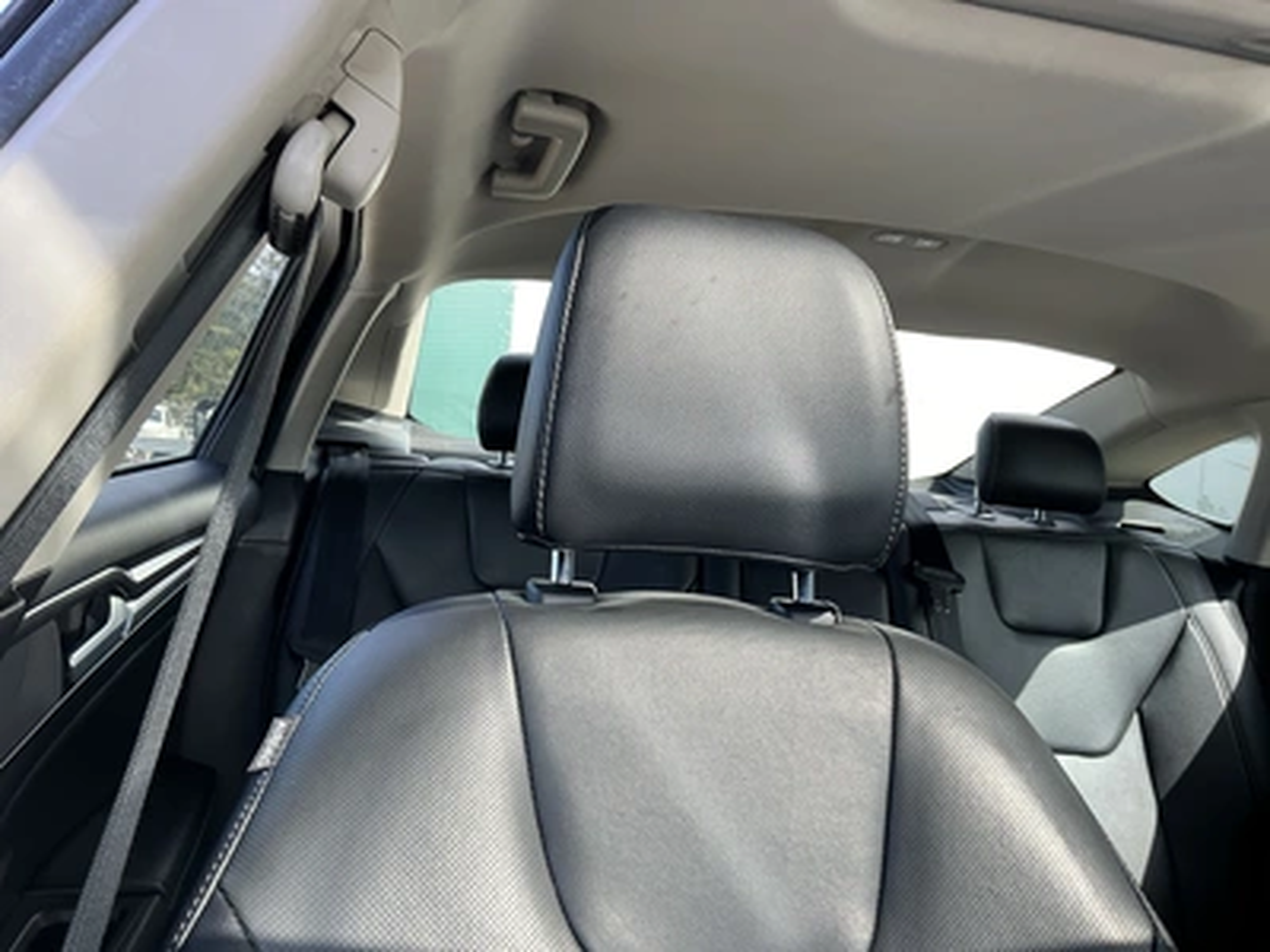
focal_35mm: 28
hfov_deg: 63.4
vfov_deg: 49.7
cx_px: 635
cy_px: 476
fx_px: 1027
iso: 25
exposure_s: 1/122
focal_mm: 3
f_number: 1.8
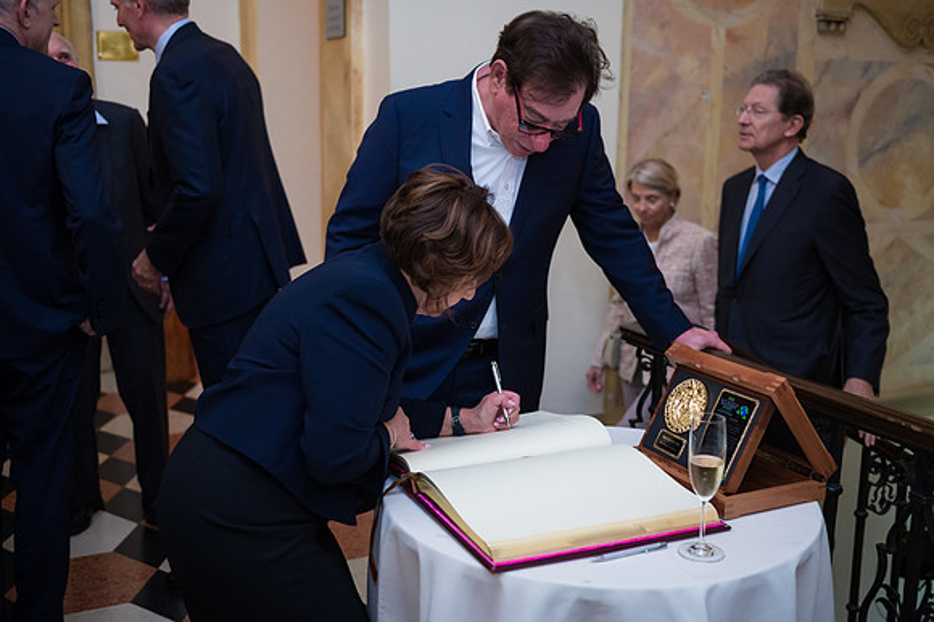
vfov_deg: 35.0
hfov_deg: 50.7
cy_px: 311
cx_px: 467
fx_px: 986
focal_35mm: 38
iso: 1600
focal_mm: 38
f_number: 3.2
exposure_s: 1/200
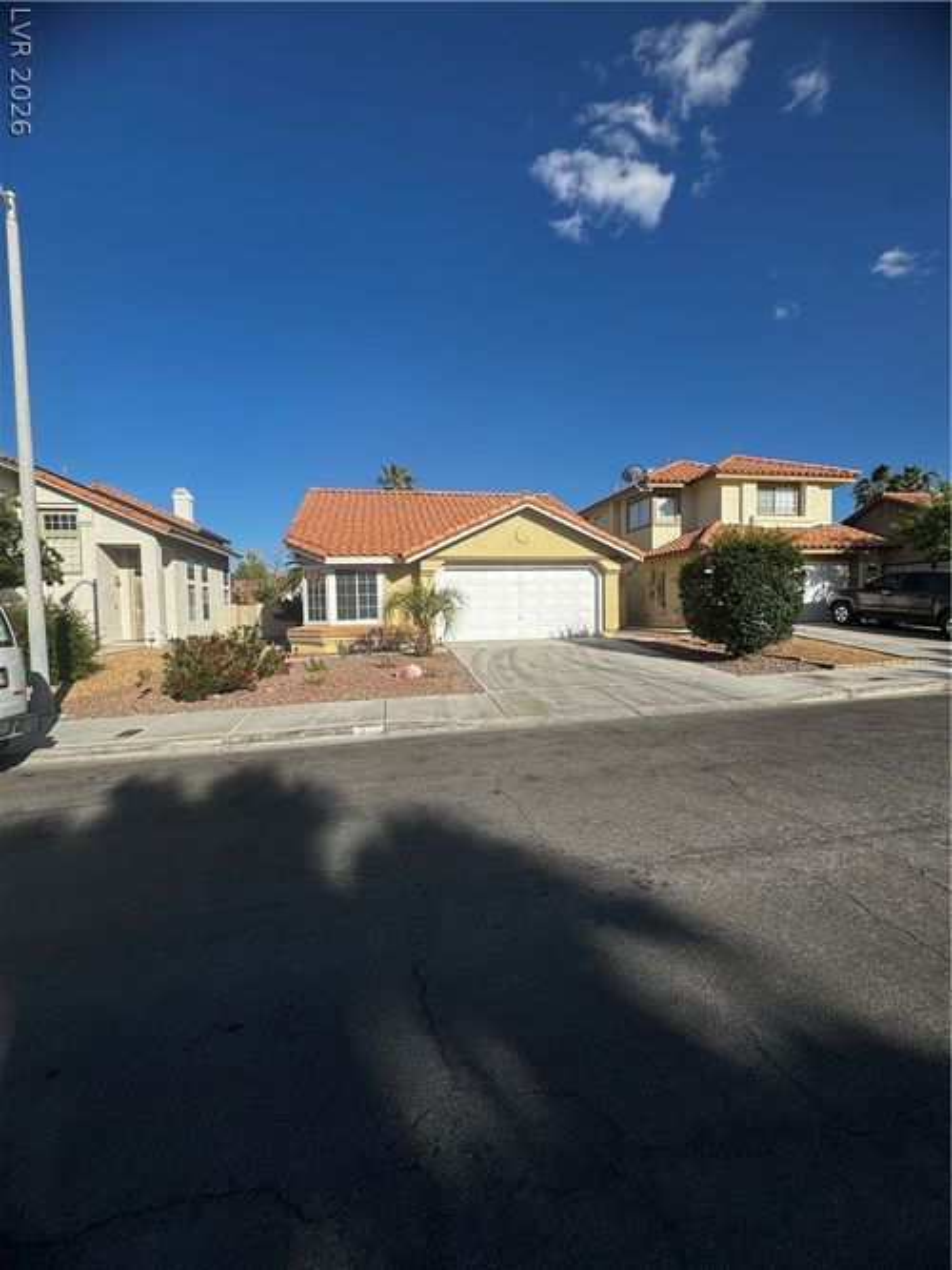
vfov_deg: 102.1
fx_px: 514
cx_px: 476
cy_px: 635
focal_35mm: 14
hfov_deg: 85.7
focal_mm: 2.22
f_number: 2.2
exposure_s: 1/2770
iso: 50
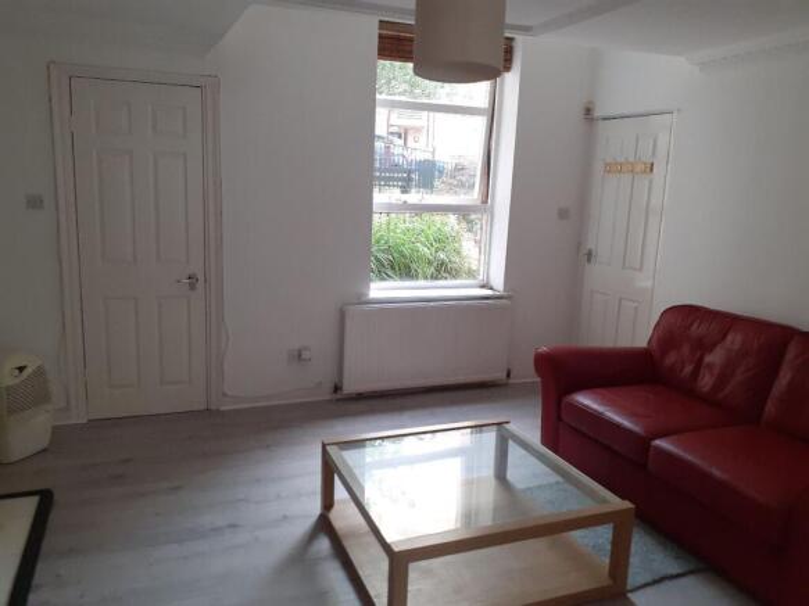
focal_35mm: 27
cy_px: 303
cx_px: 404
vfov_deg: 51.3
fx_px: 631
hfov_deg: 65.3
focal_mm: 3.6
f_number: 1.9
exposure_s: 1/50
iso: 160
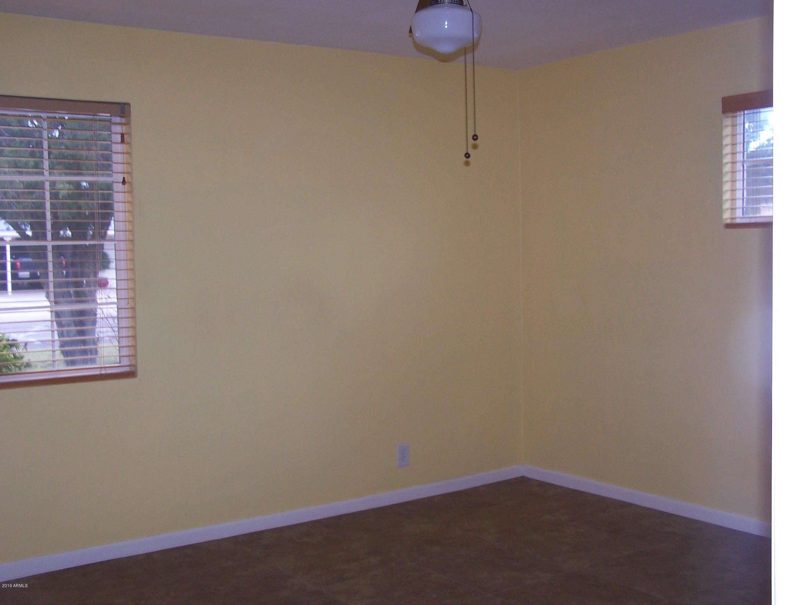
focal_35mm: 43
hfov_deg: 43.9
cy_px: 302
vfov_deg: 33.6
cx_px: 403
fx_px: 1001
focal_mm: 7.1
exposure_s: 1/60
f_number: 2.8
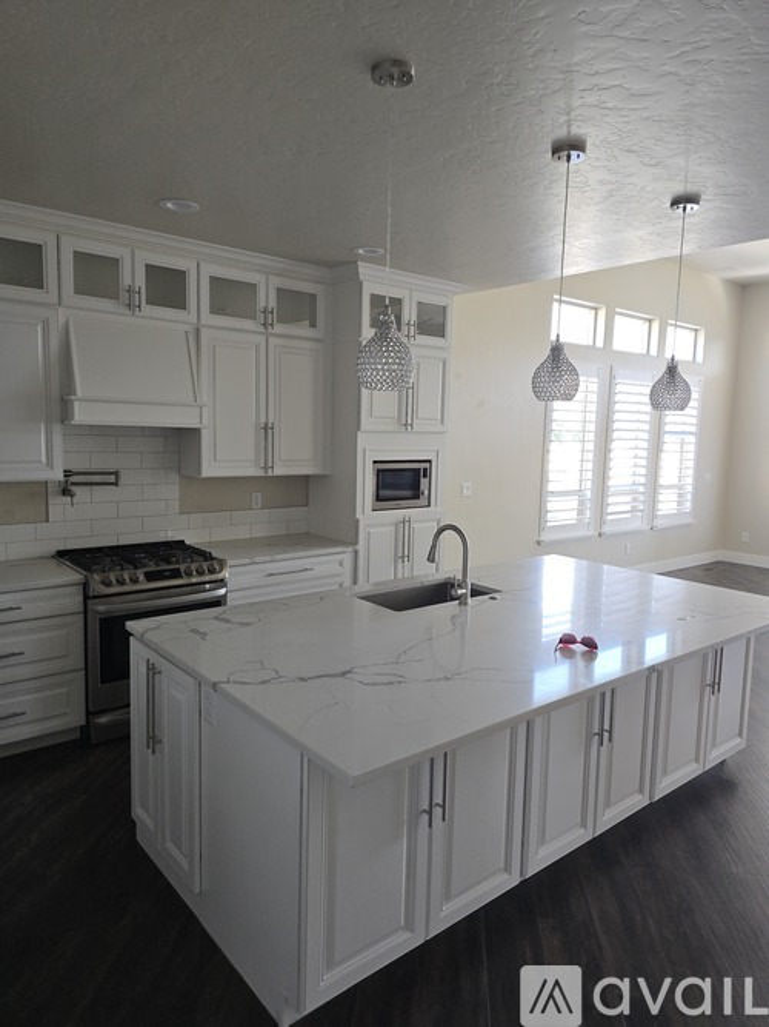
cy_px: 514
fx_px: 681
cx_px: 384
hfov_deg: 58.9
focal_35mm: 23
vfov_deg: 73.9
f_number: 1.7
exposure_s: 1/120
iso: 160
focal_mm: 6.3
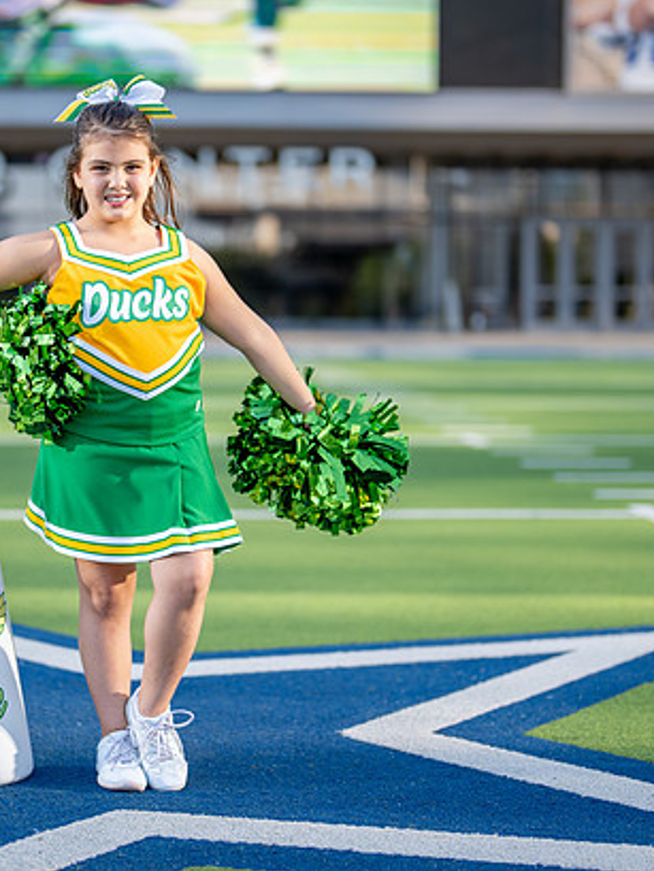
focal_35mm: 87
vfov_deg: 22.5
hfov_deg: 16.9
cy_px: 443
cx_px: 169
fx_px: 2190
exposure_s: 1/2500
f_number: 1.2
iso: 100
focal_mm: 50
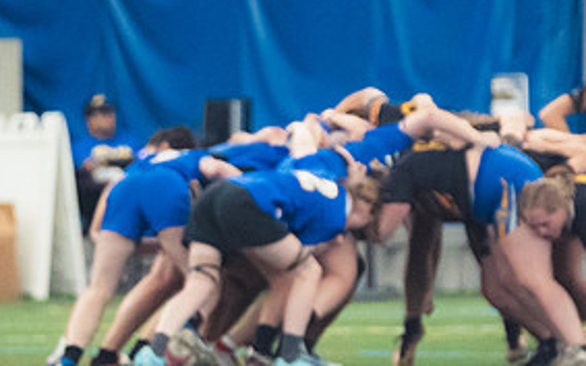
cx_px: 197
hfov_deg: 2.5
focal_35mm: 853
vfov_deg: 1.5
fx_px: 13625
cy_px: 282
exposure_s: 1/320
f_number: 2.8
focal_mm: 200
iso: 3600
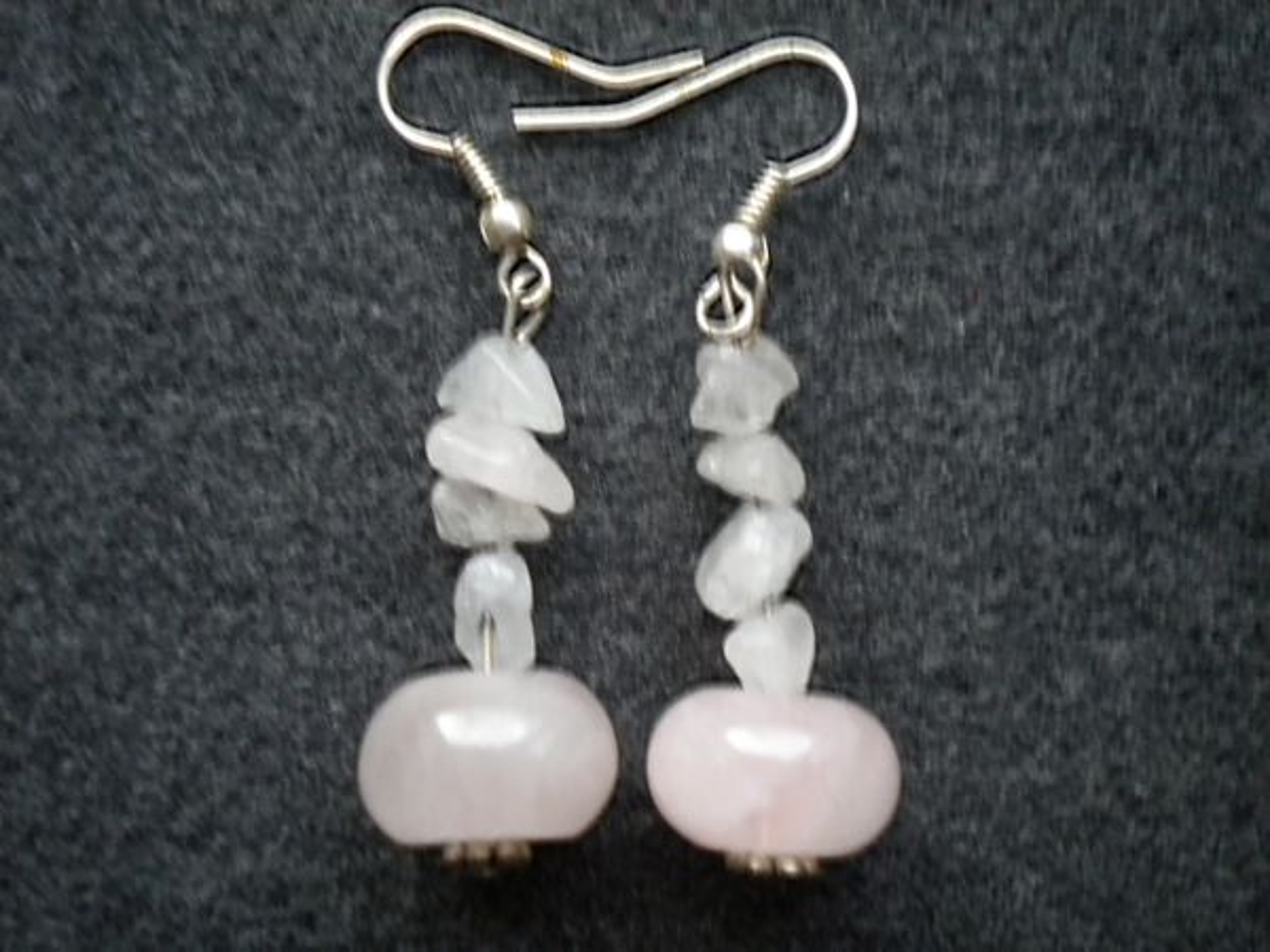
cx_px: 635
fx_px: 1504
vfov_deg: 35.1
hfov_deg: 45.8
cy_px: 476
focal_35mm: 41
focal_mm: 7.4
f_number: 3.5
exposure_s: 1/12
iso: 400
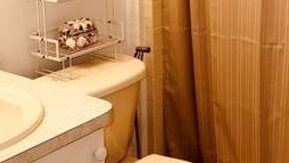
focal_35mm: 66
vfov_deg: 18.2
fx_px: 506
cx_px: 175
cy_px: 54
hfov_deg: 31.8
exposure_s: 1/120
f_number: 1.78
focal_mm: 6.76
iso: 100
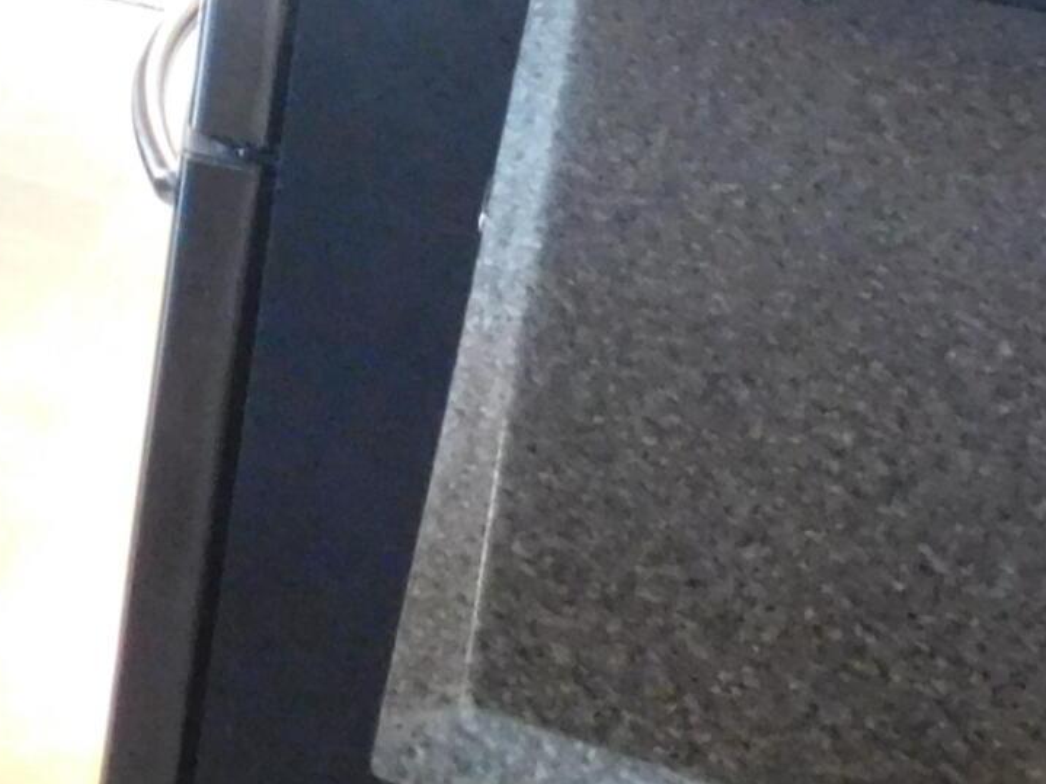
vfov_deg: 13.9
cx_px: -1075
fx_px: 2900
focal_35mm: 96
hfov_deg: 15.8
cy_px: -579
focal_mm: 4
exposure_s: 1/8
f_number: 3
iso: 640
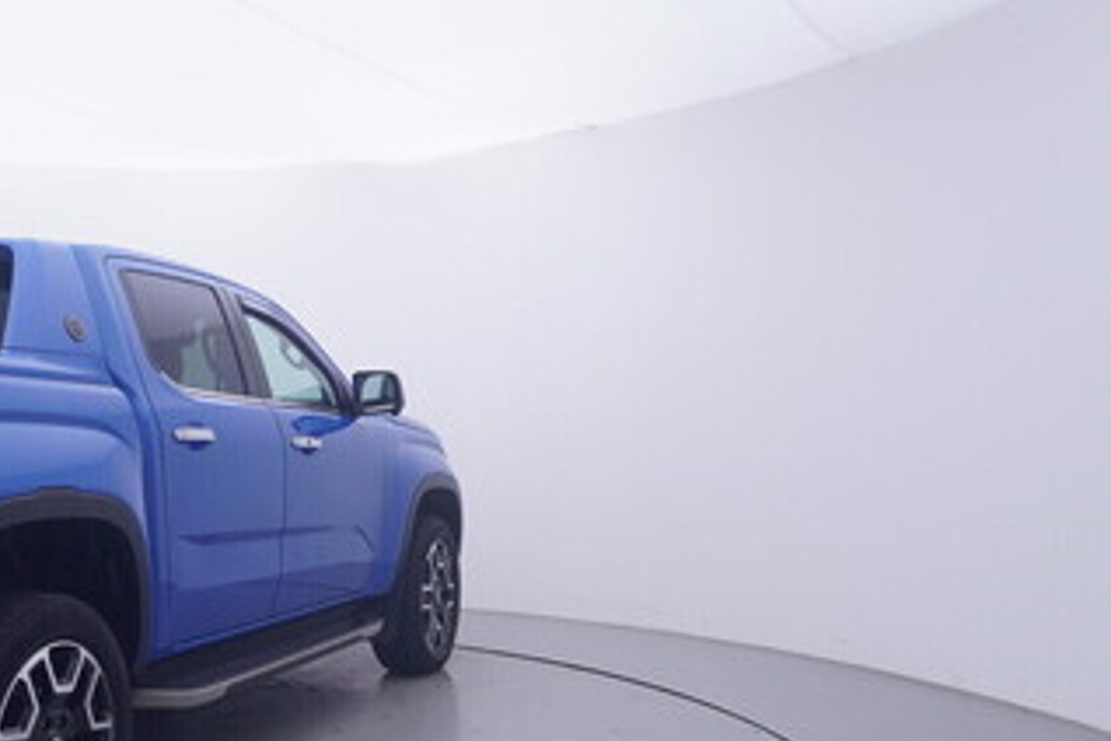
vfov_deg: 34.0
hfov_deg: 46.0
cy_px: 495
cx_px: 159
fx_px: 1199
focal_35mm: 39
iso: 200
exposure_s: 1/80
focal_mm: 15
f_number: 5
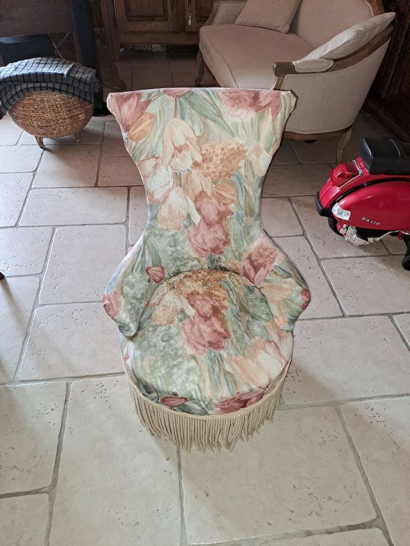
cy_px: 273
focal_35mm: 25
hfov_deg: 54.9
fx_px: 395
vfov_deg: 69.4
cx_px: 205
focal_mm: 4.65
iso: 250
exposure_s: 1/33
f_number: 1.8
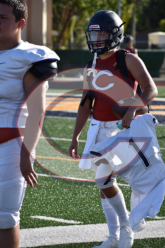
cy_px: 124
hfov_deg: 5.7
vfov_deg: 8.6
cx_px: 82
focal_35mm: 240
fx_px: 1649
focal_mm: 160
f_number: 6.3
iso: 400
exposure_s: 1/1600
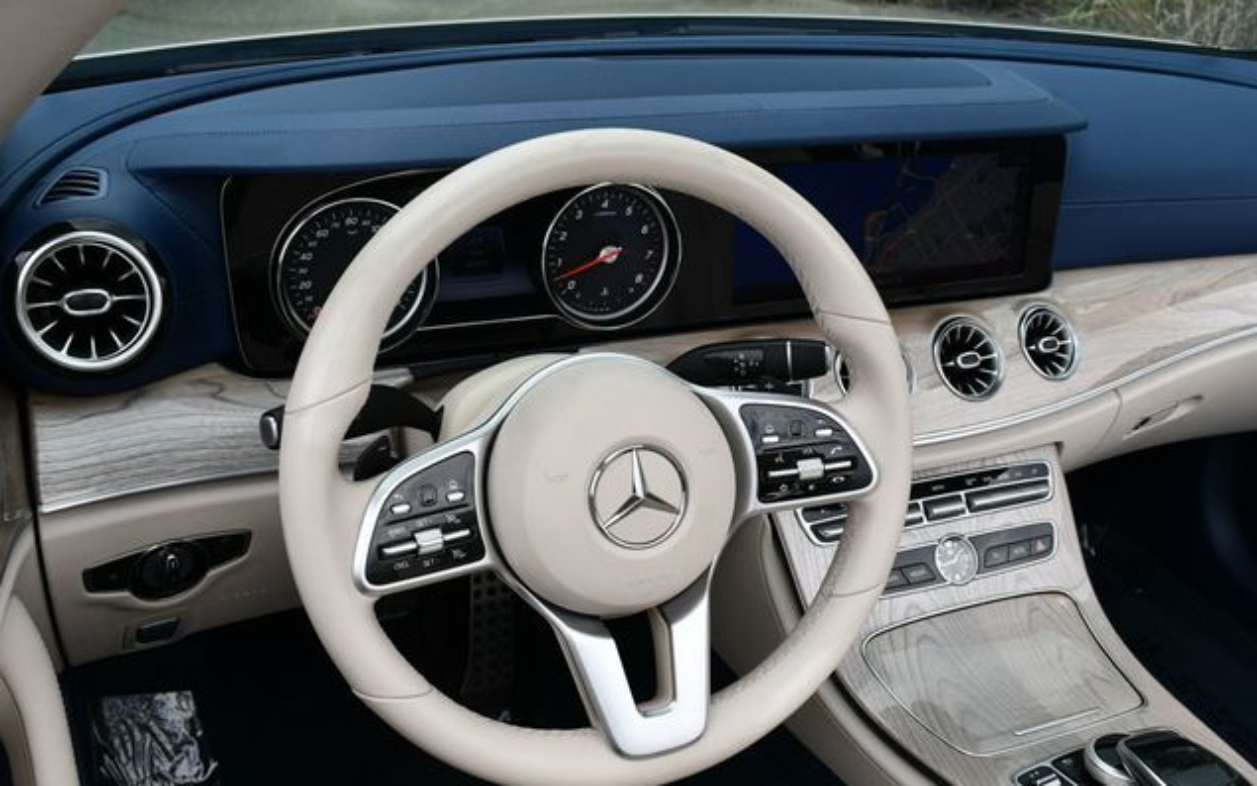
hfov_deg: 52.7
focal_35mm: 37
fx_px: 1268
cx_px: 631
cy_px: 422
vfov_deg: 34.4
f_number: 8
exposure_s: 1/250
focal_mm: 18
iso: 180
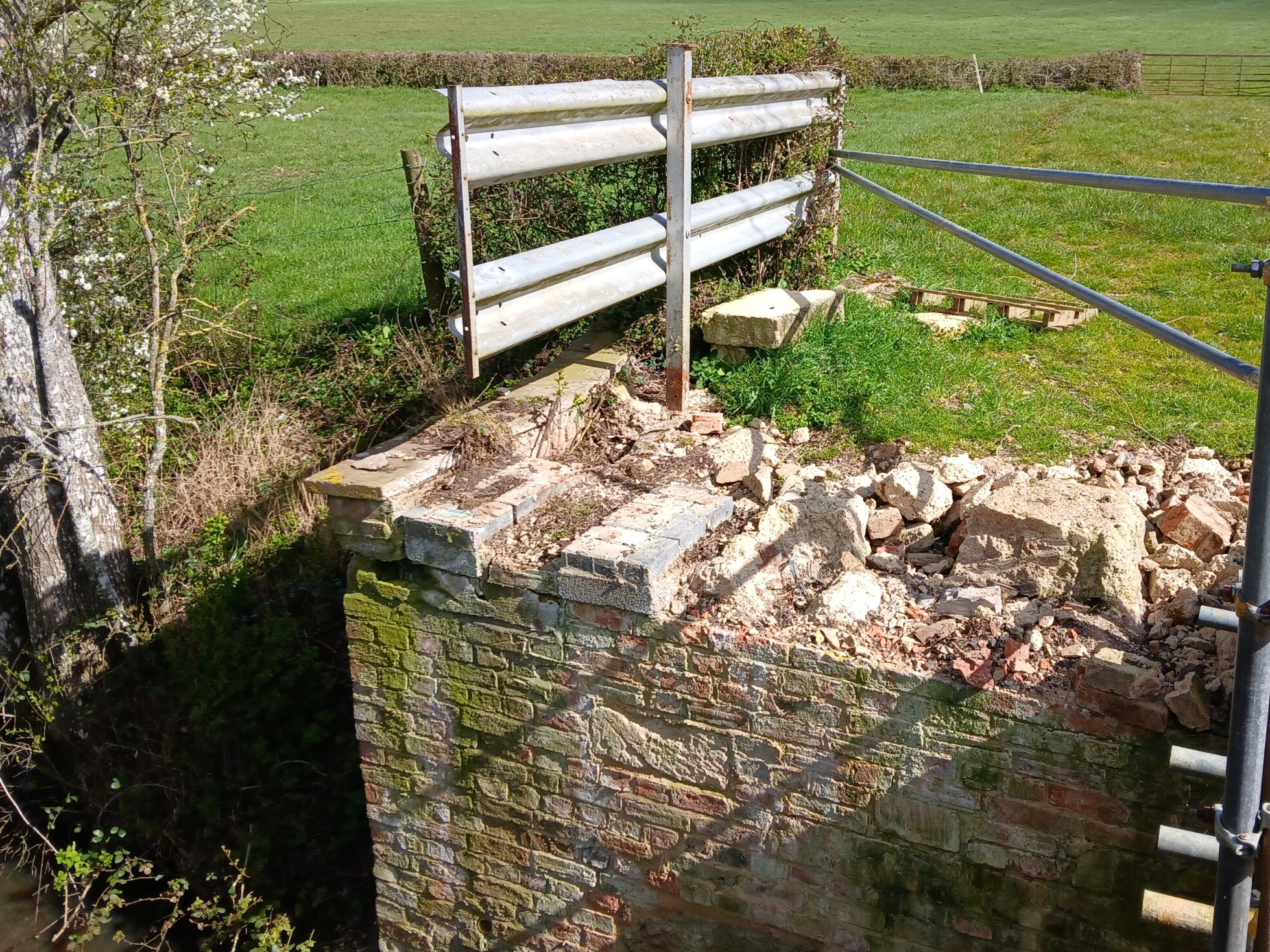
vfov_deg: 41.6
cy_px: 374
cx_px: 740
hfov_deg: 53.7
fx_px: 1247
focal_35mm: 34
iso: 20
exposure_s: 1/423
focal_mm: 3.98
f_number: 1.8
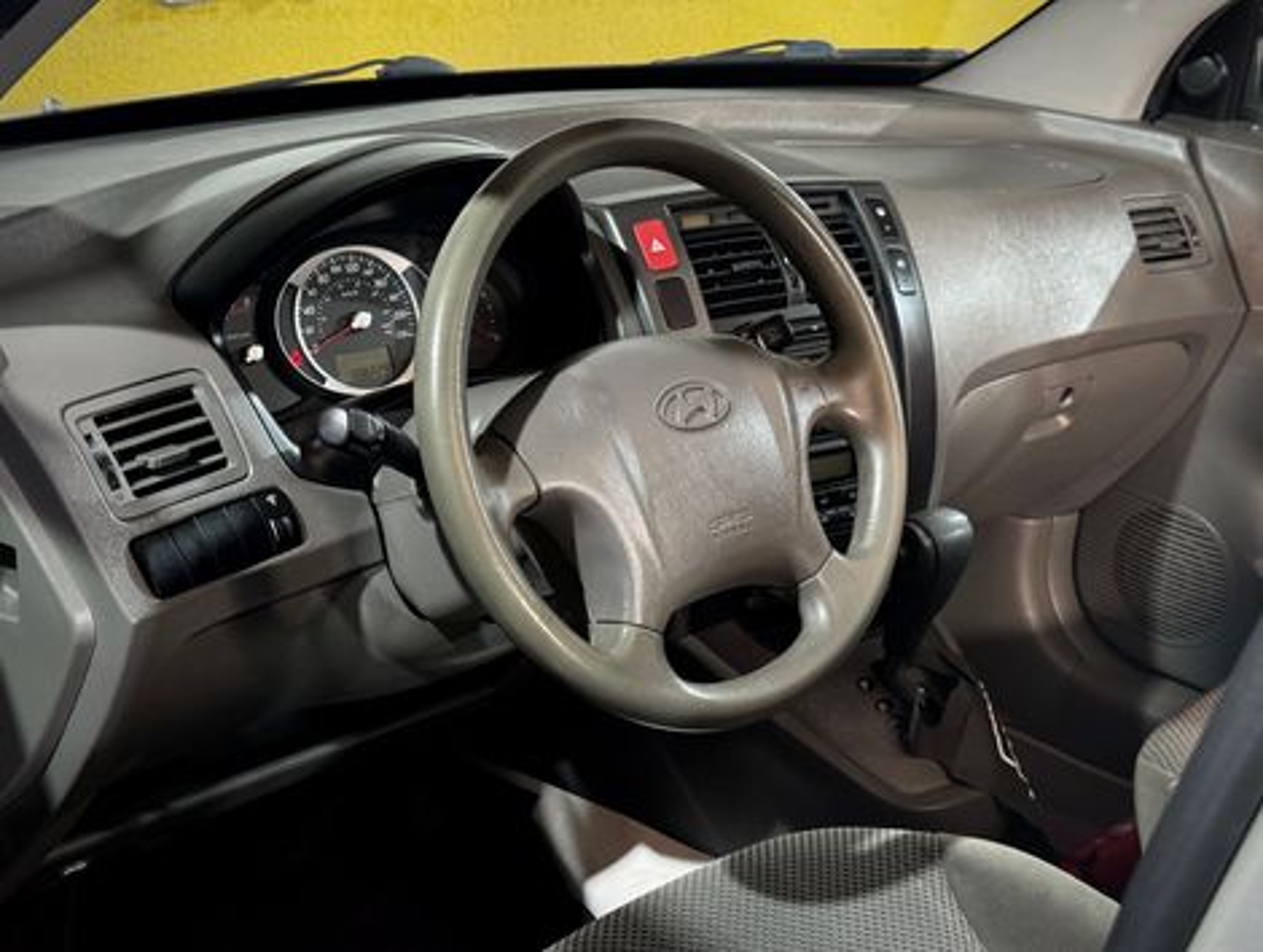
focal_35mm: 48
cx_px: 632
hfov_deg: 39.6
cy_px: 476
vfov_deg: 30.3
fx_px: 1754
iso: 500
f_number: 1.78
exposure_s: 1/40
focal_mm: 6.76
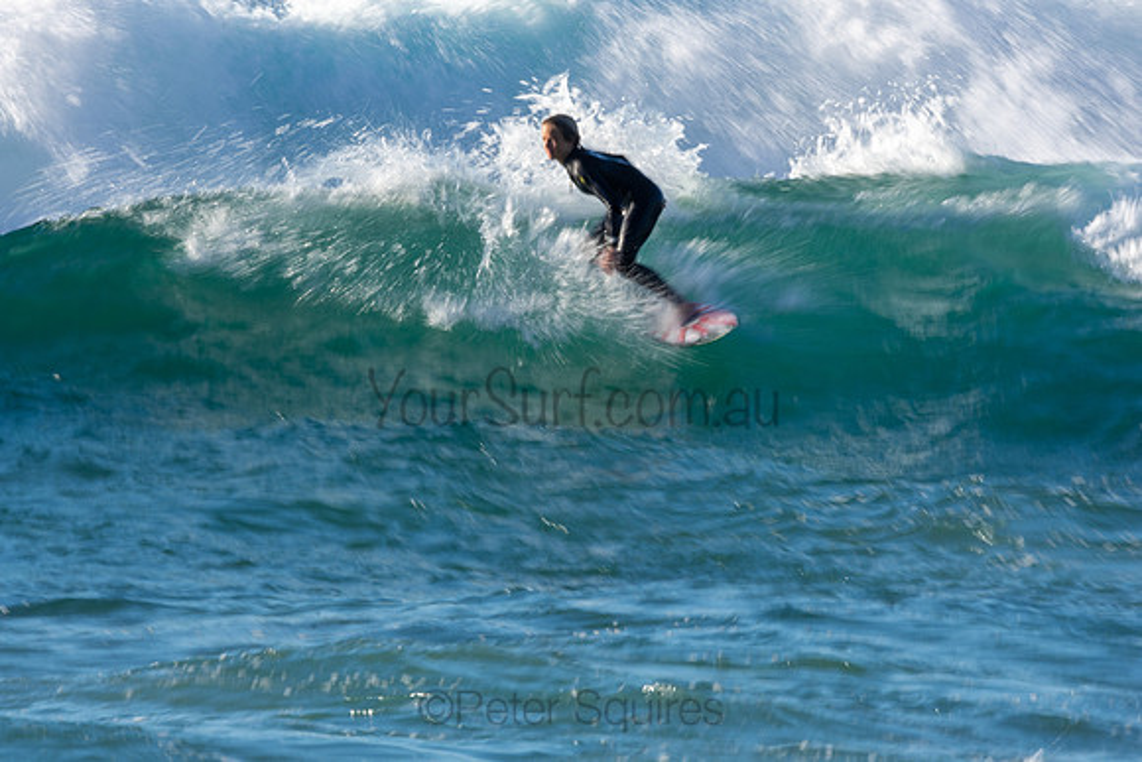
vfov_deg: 2.4
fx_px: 18561
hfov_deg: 3.5
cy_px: 381
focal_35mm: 585
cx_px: 571
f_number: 22
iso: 100
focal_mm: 390
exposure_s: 1/25
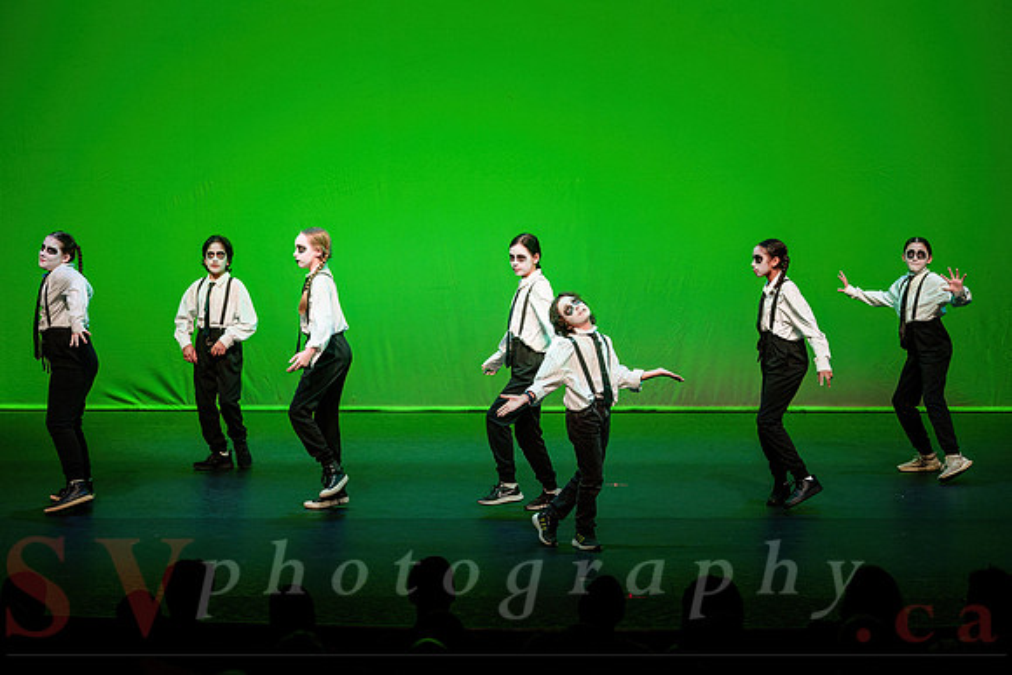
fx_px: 3050
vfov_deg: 12.6
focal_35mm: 108
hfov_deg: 18.8
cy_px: 299
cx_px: 439
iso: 1250
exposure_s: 1/250
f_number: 3.2
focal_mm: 95
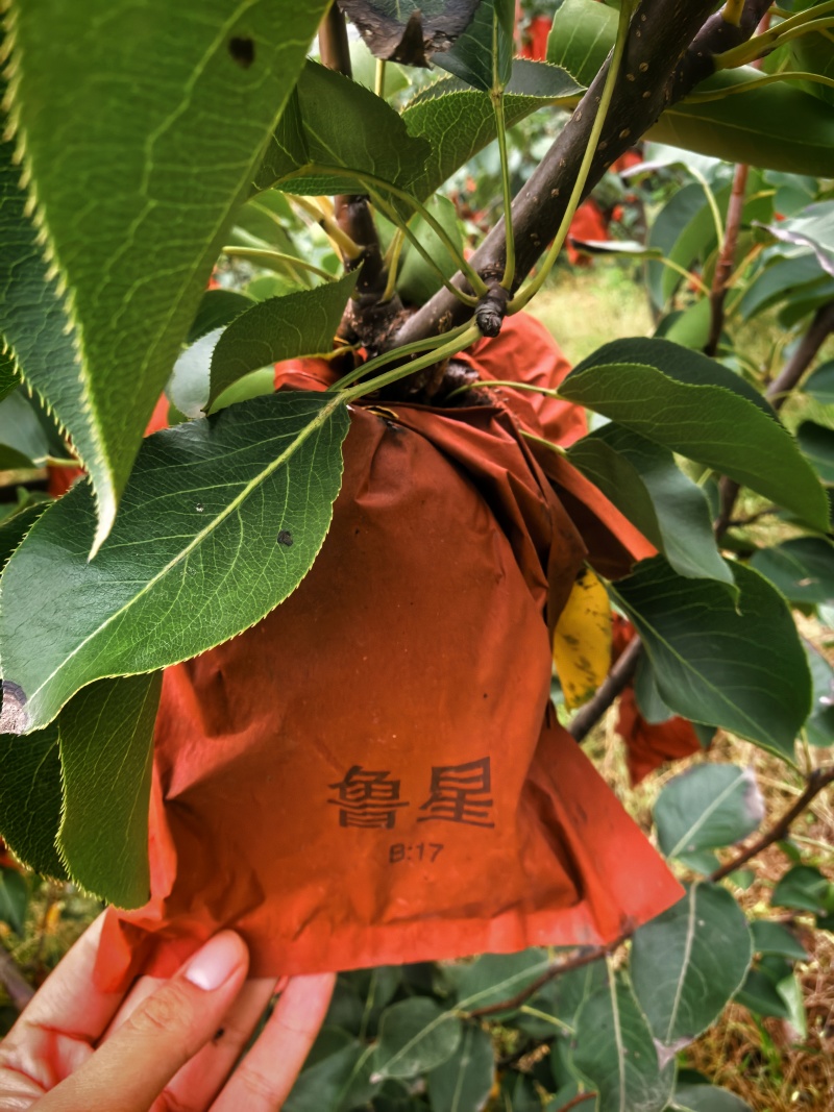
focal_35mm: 24
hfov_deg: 56.8
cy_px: 556
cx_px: 417
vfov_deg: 71.6
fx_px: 771
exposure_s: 1/170
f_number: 4
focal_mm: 5.75
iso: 800
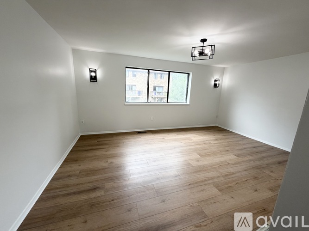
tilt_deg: -11.4
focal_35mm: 14
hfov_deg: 102.1
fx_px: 125
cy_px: 116
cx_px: 154
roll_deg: -2.3
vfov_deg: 85.7
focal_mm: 2.22
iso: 125
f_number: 2.2
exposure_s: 1/121
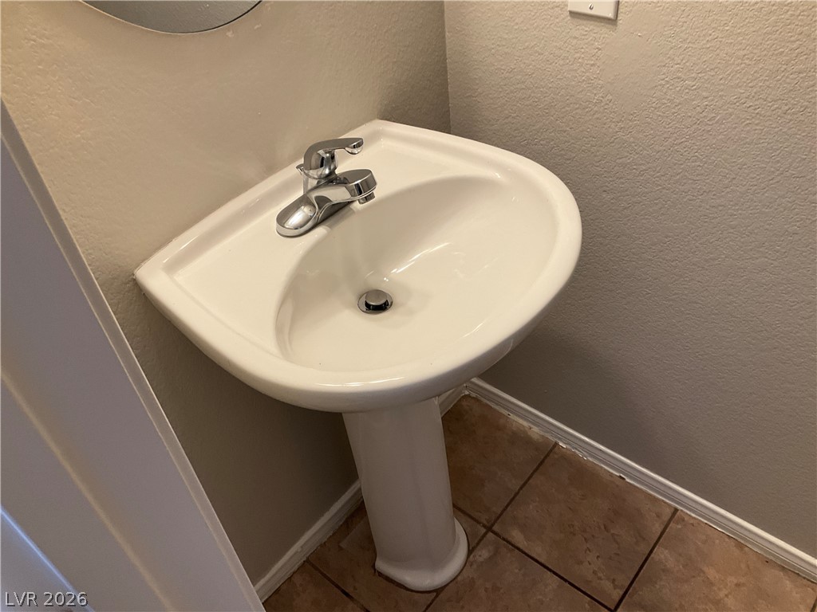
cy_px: 306
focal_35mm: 29
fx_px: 684
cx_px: 408
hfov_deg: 61.7
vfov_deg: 48.2
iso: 64
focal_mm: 3
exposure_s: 1/77
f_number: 1.8
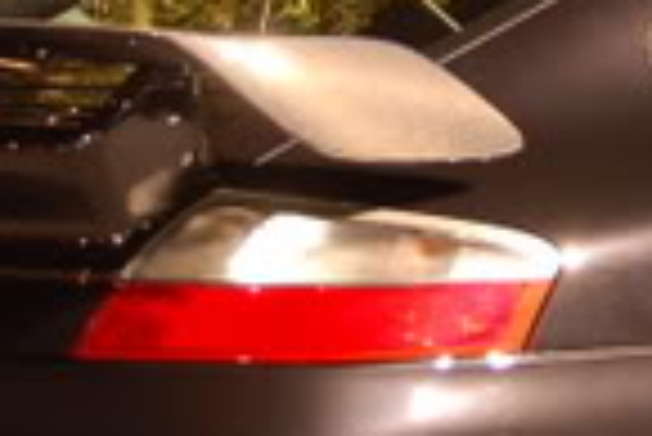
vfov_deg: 5.9
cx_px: 414
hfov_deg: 8.9
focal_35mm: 231
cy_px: 9
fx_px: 4191
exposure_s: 2.5
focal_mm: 35
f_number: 4.8
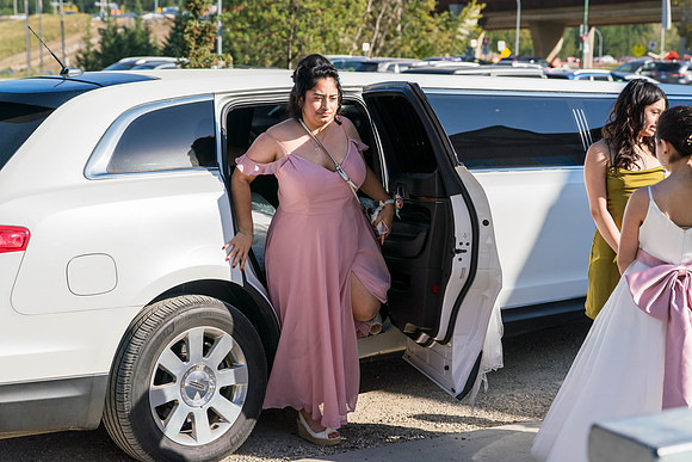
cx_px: 346
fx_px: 1134
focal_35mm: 59
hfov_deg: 33.9
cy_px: 231
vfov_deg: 23.0
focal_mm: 59
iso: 250
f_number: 4
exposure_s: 1/2000
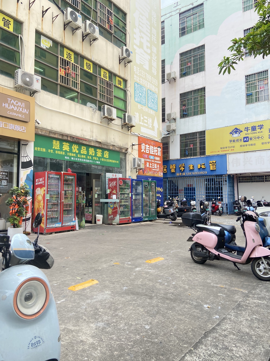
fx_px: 270
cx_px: 135
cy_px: 180
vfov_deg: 67.3
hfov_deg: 53.1
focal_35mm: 26
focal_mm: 4.25
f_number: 1.8
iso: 32
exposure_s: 1/600
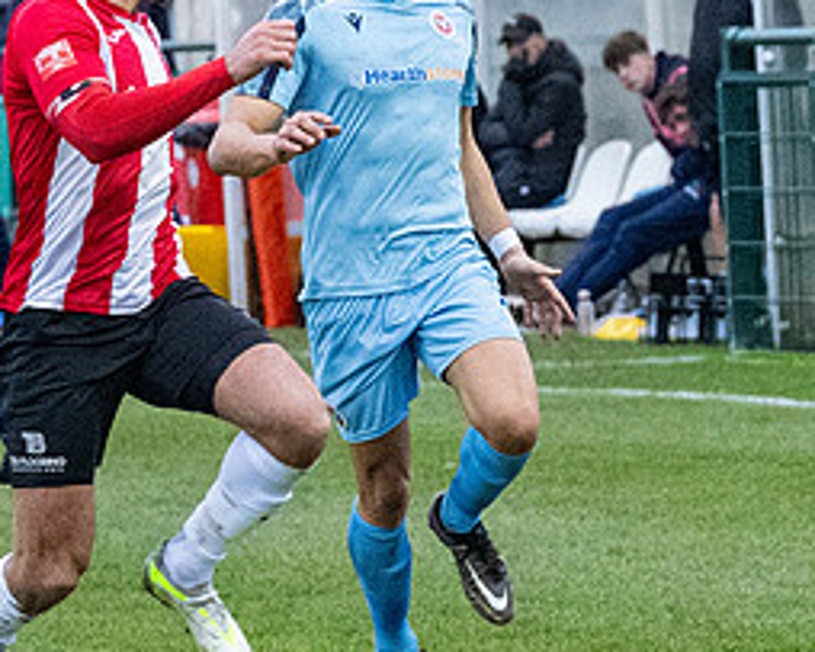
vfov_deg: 3.1
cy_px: 276
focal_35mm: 504
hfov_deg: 3.8
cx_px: 531
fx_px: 12152
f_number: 4
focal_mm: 99
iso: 4000
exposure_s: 1/1250
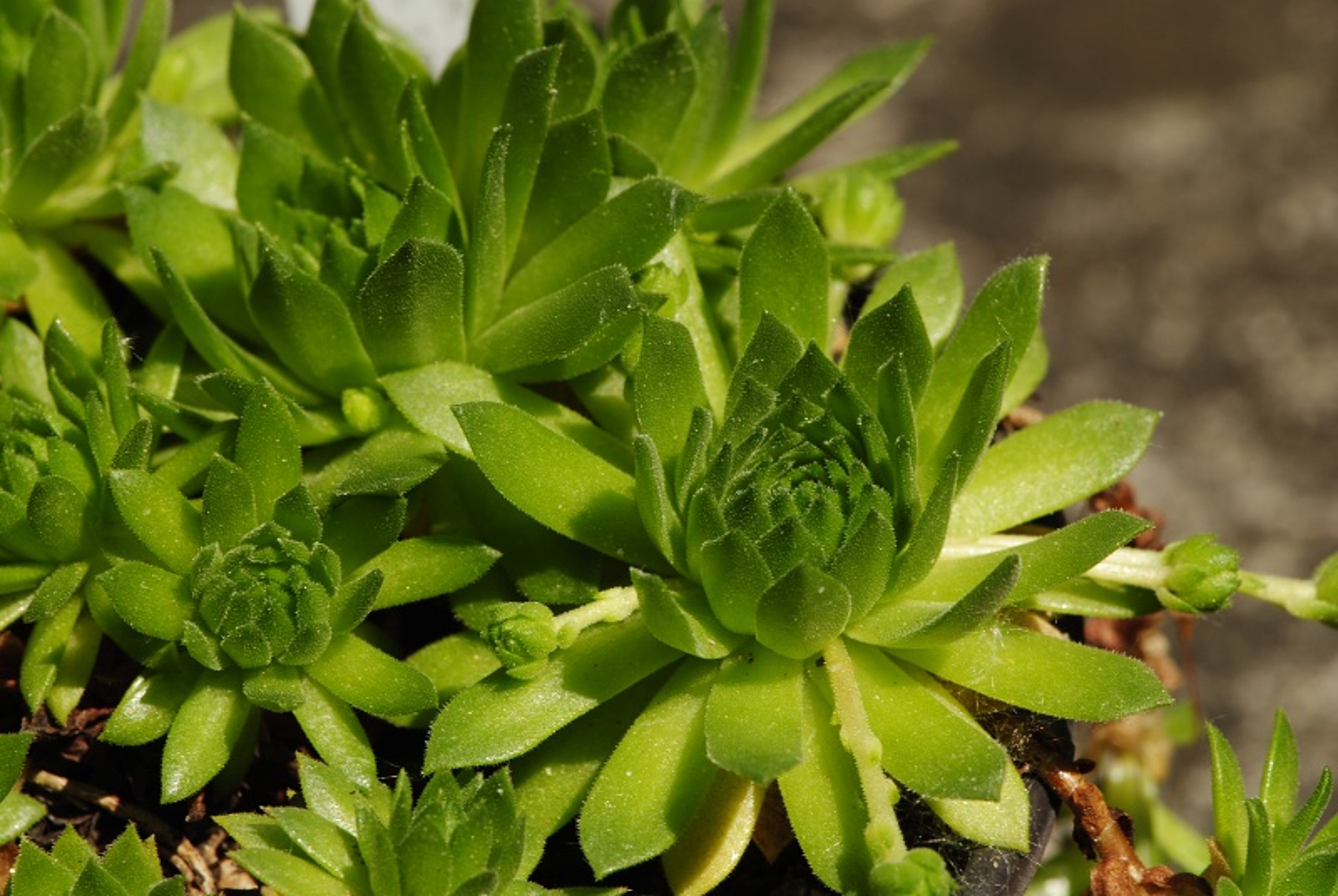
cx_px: 669
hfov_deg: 16.0
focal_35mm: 128
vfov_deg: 10.8
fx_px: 4746
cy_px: 448
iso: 100
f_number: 14
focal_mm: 85
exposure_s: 1/100
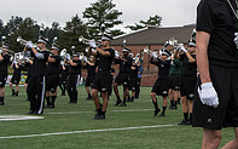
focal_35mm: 90
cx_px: 329
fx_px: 584
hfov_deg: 20.6
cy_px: 37
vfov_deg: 14.5
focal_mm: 30
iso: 640
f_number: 5.6
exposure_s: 1/1600
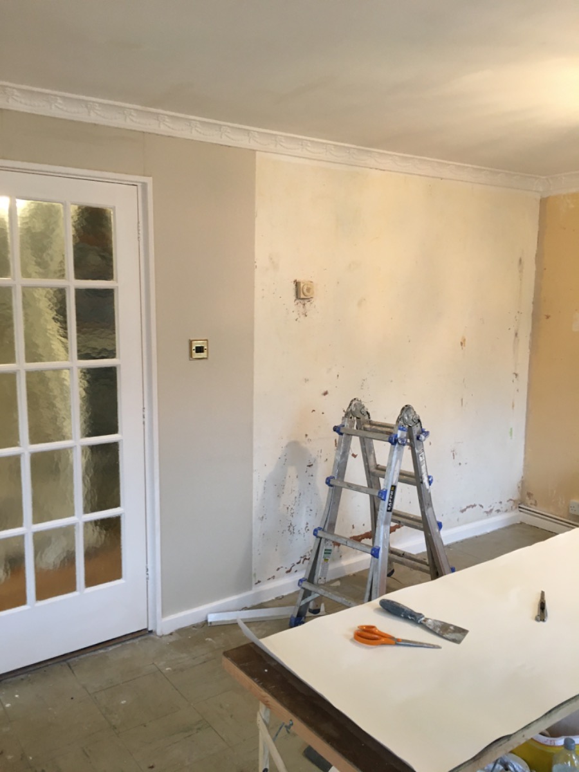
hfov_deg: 48.2
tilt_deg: -7.8
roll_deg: +0.6
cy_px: 386
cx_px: 290
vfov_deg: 61.7
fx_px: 647
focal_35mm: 29
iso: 125
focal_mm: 4.15
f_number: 2.2
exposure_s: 1/33
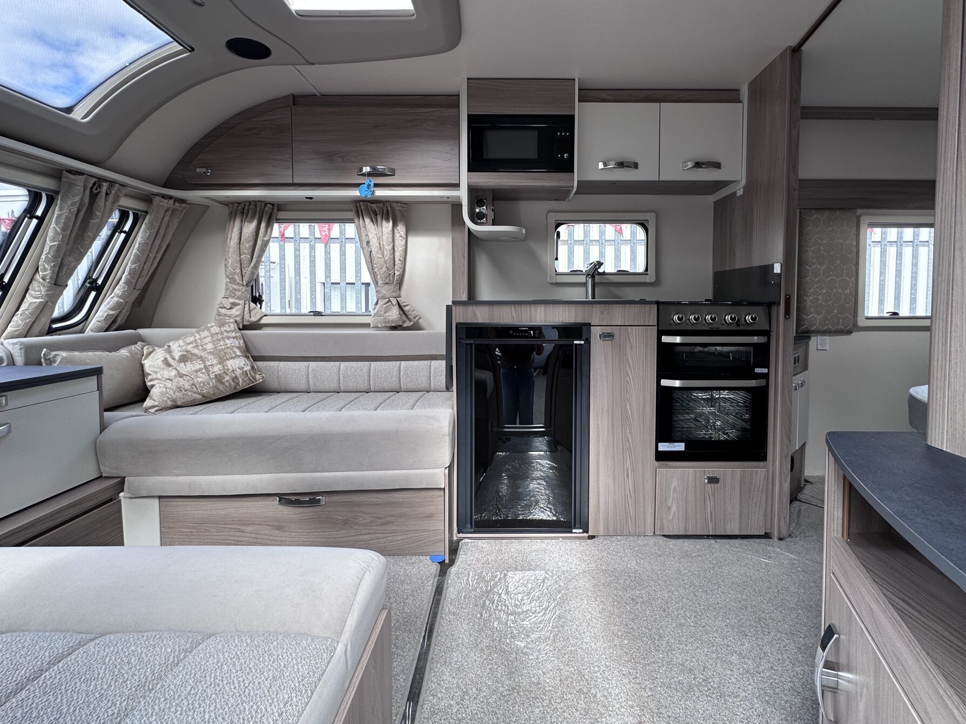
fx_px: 446
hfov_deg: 94.3
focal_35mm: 16
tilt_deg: -1.8
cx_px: 518
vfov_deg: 77.8
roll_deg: -0.3
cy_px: 319
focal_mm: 2.22
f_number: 2.2
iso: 40
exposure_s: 1/103
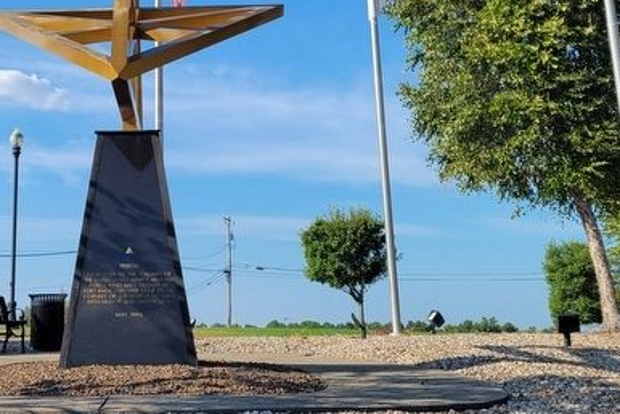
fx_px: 965
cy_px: 87
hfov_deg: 34.6
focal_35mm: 56
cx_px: 130
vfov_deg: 23.9
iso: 40
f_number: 1.8
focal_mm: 5.4
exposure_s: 1/1989
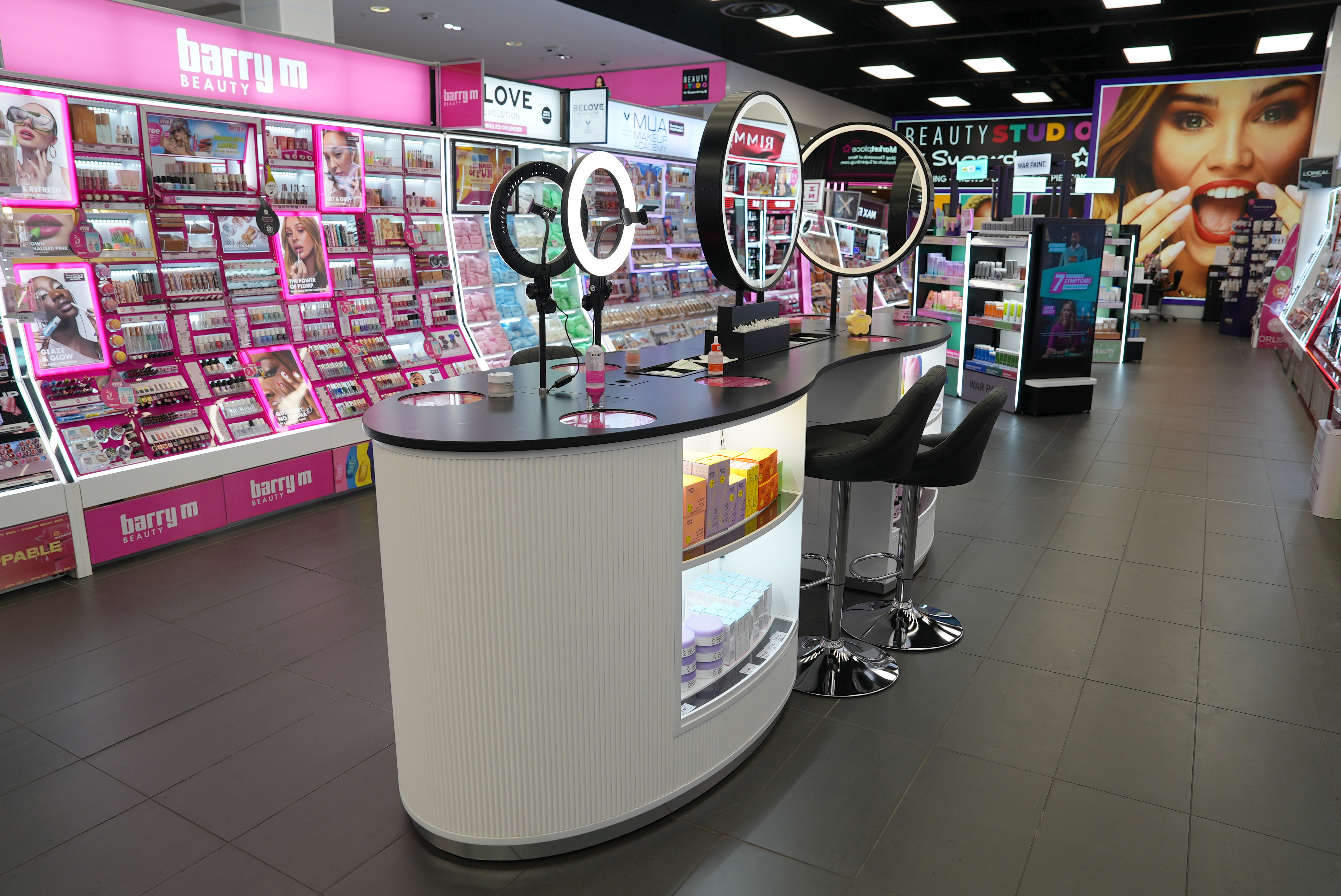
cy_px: 448
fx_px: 894
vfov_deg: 53.2
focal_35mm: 24
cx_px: 670
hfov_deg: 73.7
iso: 250
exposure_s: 1/160
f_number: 4
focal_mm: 24
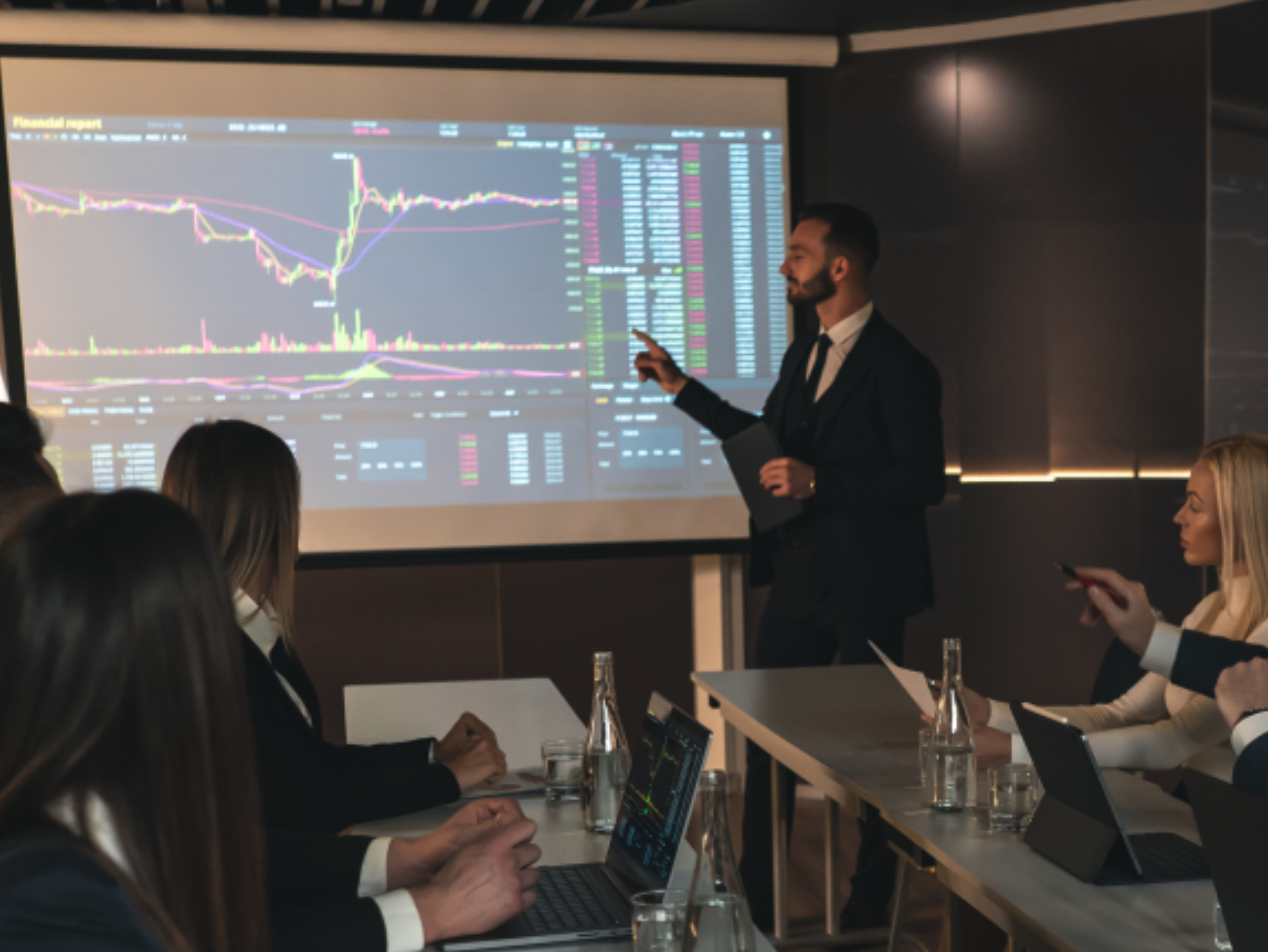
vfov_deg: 24.1
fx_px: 2199
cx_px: 934
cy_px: 754
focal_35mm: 60
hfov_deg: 31.7
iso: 1600
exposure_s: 1/100
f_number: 2.8
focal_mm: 28
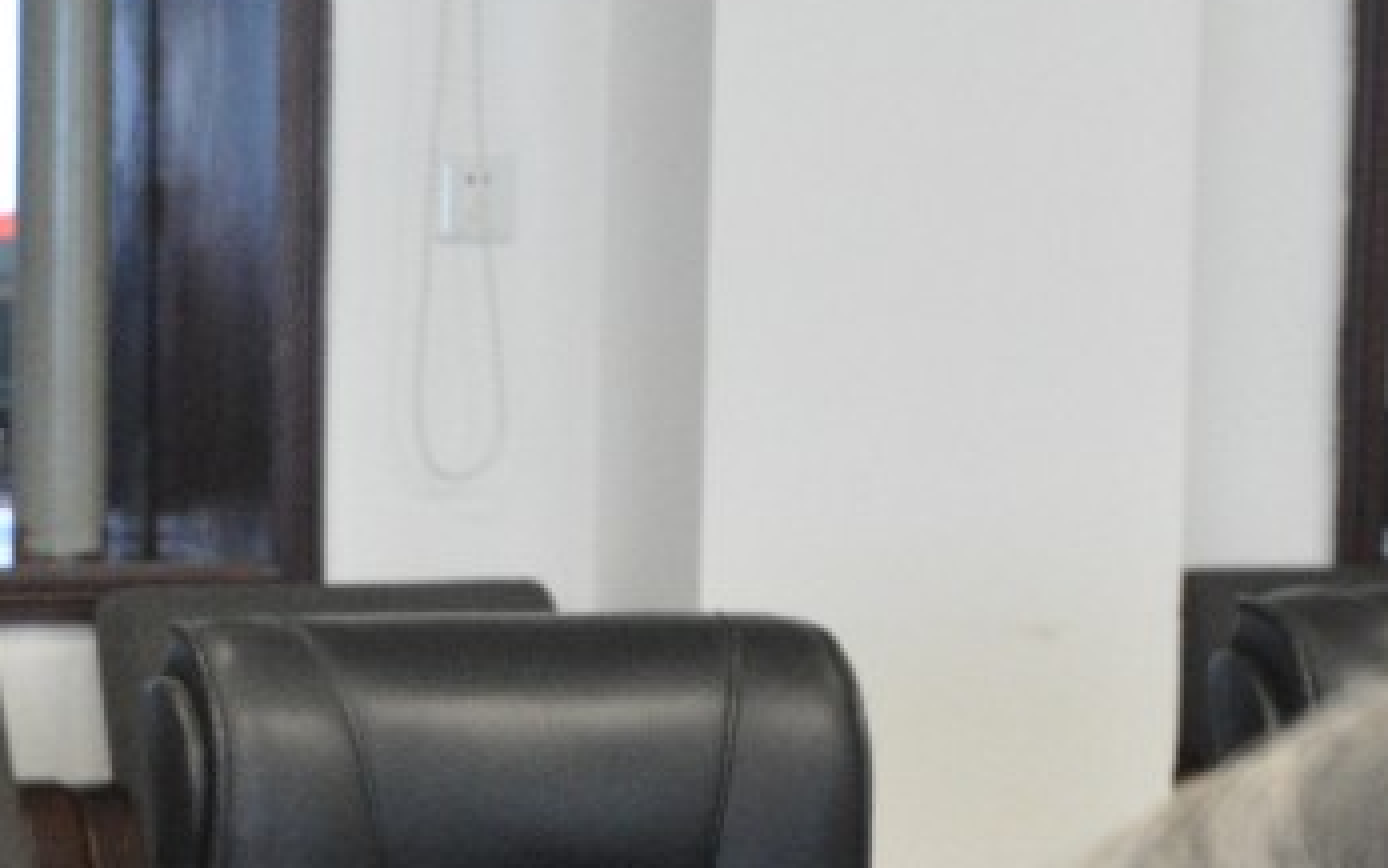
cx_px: -648
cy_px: 852
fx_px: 4086
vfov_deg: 12.0
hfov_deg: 17.5
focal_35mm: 108
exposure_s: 1/160
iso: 2000
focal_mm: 24
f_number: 6.3
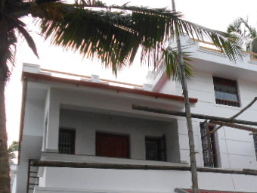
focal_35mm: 49
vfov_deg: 29.0
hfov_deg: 37.4
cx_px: 208
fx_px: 364
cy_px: 156
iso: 400
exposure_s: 1/125
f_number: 3.2
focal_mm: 4.6
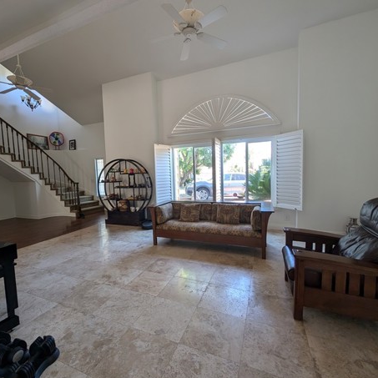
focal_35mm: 15
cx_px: 178
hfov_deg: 91.0
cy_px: 187
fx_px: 185
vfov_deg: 91.1
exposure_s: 1/41
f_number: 1.95
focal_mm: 2.23
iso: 49
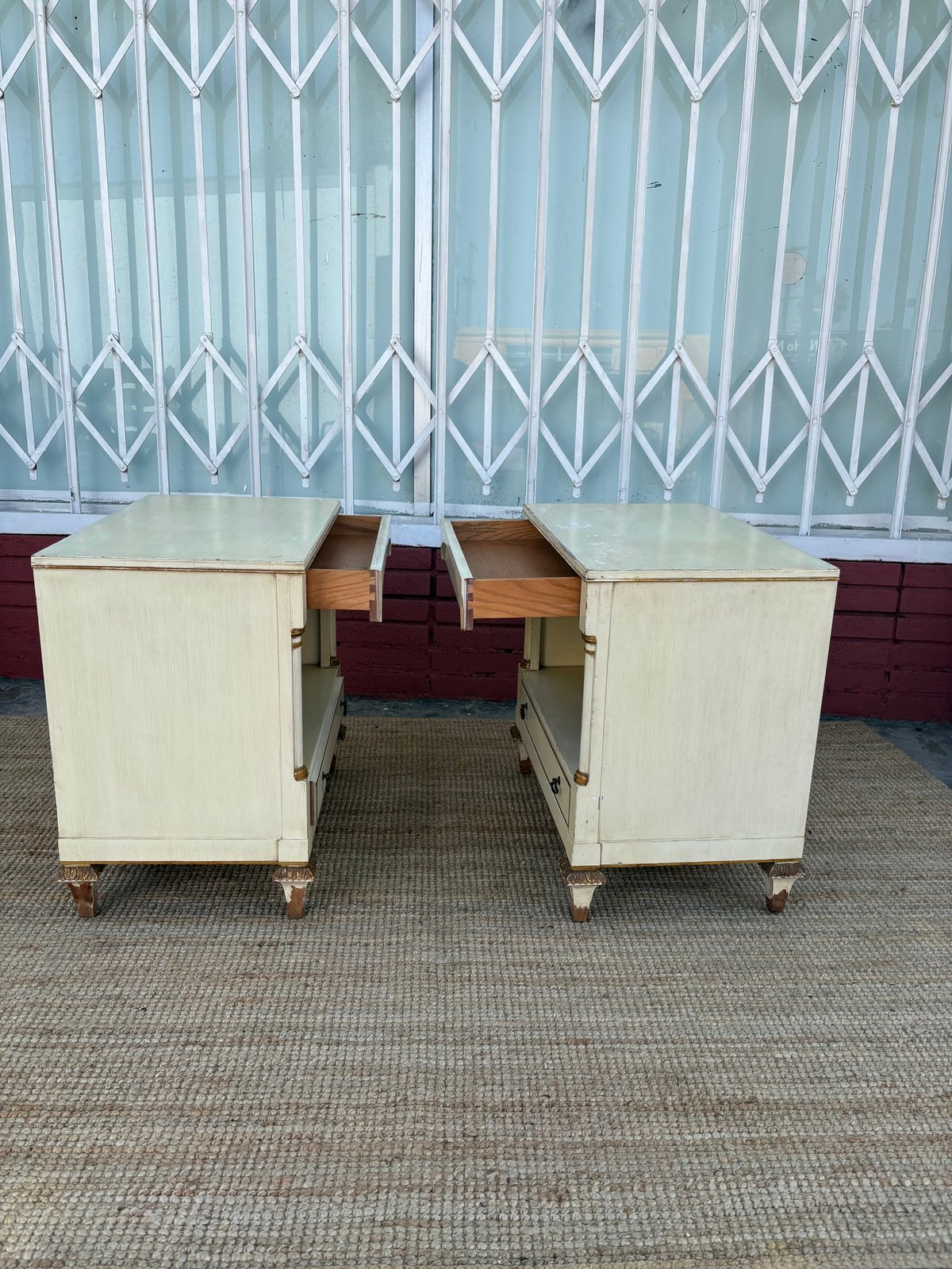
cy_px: 634
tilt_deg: -13.0
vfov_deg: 67.3
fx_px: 953
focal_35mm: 26
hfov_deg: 53.1
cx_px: 476
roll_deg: -1.3
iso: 50
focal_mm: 5.96
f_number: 1.6
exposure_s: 1/810
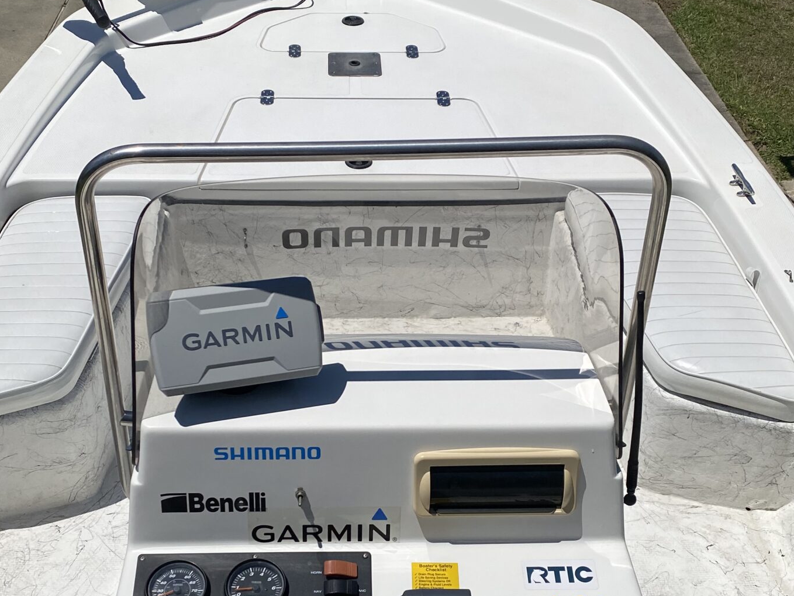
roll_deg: +0.5
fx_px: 1124
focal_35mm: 49
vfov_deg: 29.4
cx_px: 373
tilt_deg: -37.7
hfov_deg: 38.9
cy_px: 412
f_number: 1.8
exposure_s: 1/16393
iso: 40
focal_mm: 4.25
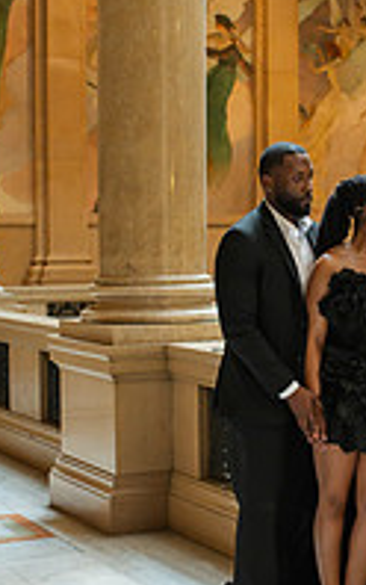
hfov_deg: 15.9
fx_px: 1291
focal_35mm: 81
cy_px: 292
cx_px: 329
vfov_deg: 25.5
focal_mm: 35
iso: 1000
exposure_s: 1/250
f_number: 4
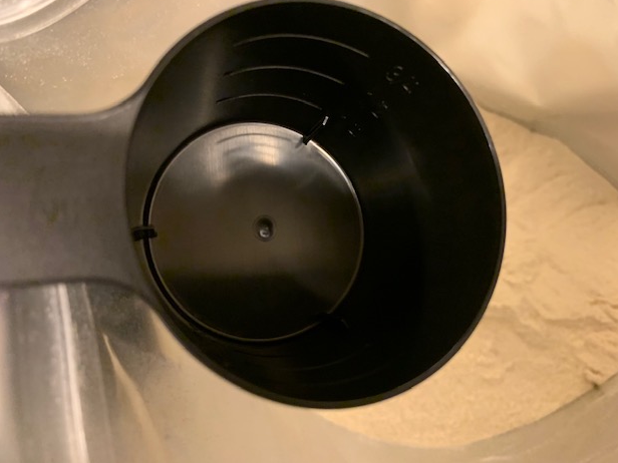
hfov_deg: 65.3
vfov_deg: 51.3
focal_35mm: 27
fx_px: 482
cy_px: 225
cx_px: 319
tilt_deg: -72.4
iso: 640
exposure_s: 1/25
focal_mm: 4.25
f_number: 1.8
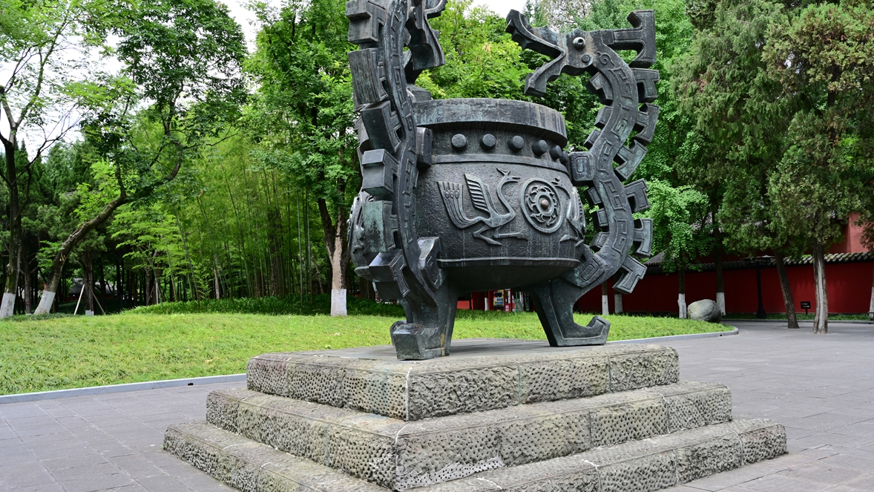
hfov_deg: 61.0
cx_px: 442
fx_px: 742
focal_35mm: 32
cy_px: 271
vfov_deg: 36.7
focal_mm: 30
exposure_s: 1/15
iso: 100
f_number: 20
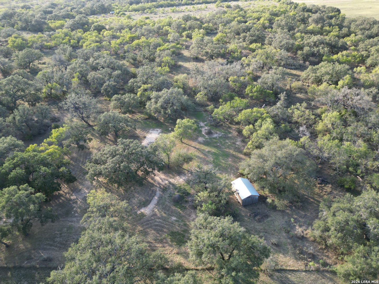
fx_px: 263
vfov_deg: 56.8
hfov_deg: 71.6
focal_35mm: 24
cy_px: 142
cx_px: 190
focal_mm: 6.72
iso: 100
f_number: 1.7
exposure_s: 1/320
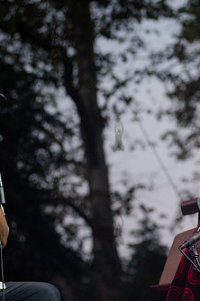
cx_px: 263
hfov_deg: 5.8
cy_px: 162
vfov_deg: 8.8
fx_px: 1954
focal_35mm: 234
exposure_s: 1/1250
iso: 4000
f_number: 4
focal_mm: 112
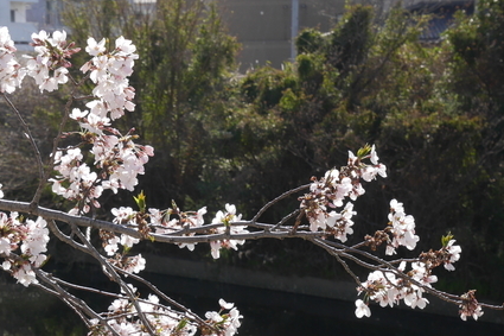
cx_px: 174
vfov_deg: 14.5
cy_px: 267
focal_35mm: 94
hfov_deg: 21.6
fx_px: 1315
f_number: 8
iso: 200
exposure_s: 1/250
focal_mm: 32
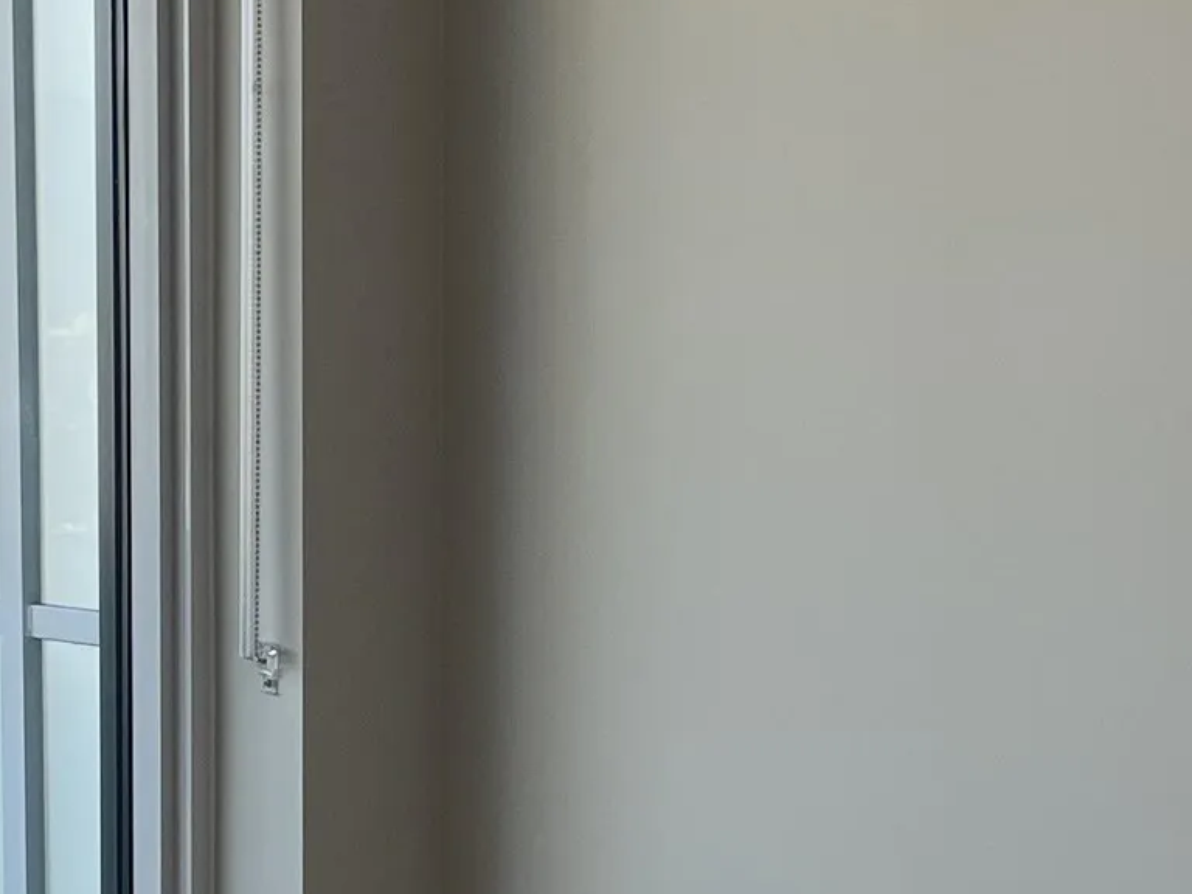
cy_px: 756
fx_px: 3581
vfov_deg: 14.1
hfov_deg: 18.8
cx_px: 397
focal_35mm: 104
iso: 32
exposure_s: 1/241
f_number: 1.6
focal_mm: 4.2
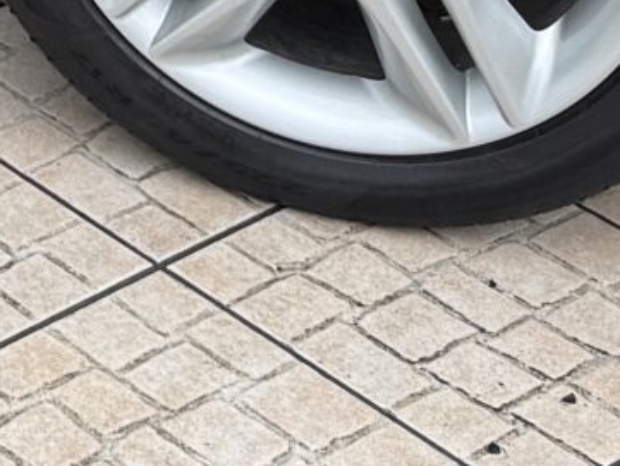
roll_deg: -0.6
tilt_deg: -15.4
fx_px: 3046
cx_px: -555
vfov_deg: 7.9
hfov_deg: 10.8
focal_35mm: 170
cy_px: -786
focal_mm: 6.76
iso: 80
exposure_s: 1/433
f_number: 1.78
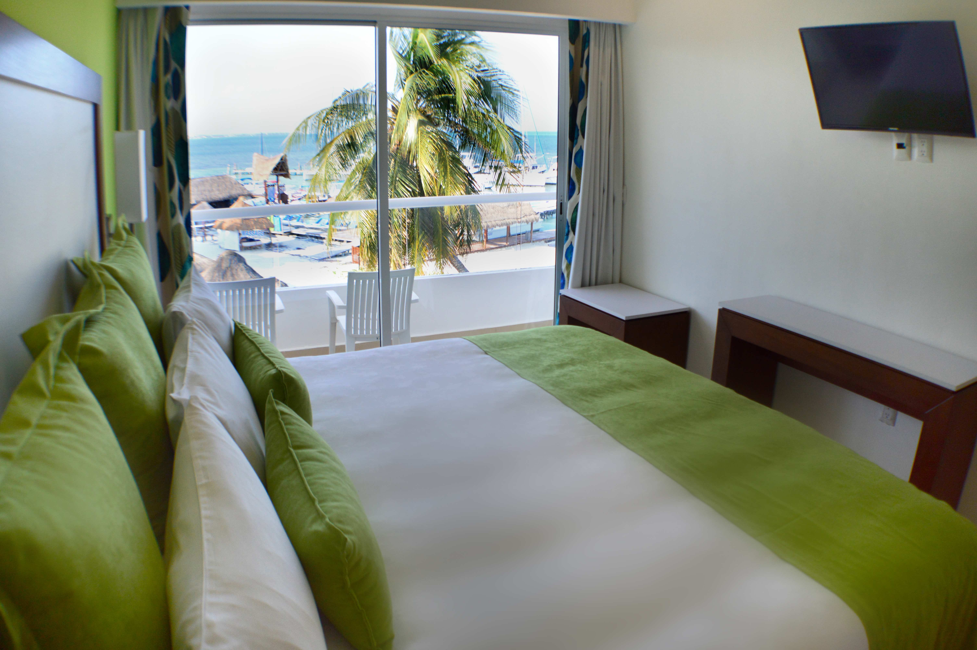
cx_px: 488
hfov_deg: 55.1
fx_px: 935
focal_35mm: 34
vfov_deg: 38.3
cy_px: 325
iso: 400
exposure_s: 1/640
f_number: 3.8
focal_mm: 23
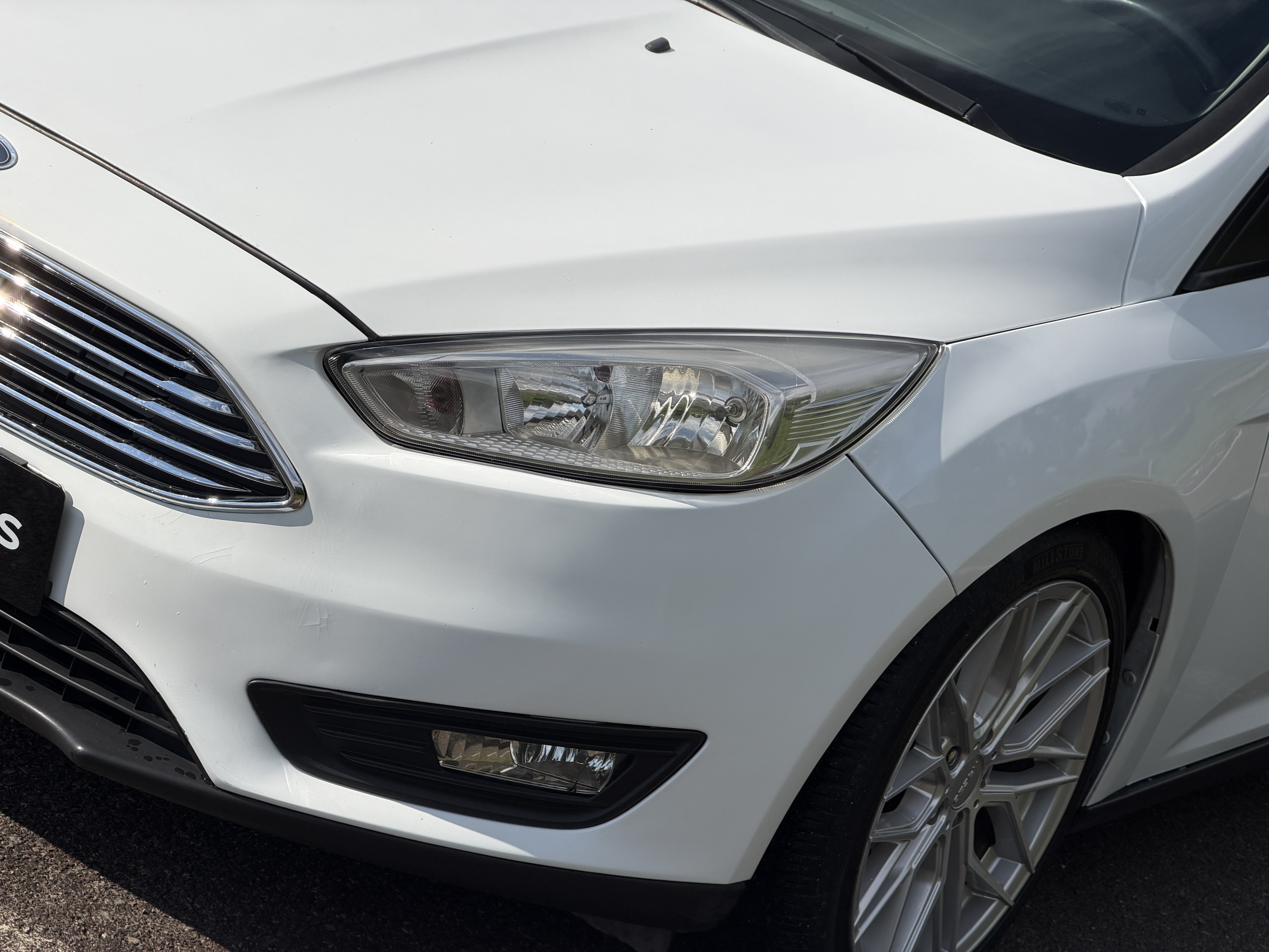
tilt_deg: -16.4
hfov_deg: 19.6
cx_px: 634
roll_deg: -18.4
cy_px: 476
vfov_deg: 14.8
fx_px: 3666
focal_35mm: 100
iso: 20
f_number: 2.8
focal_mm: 16.89
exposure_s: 1/1399
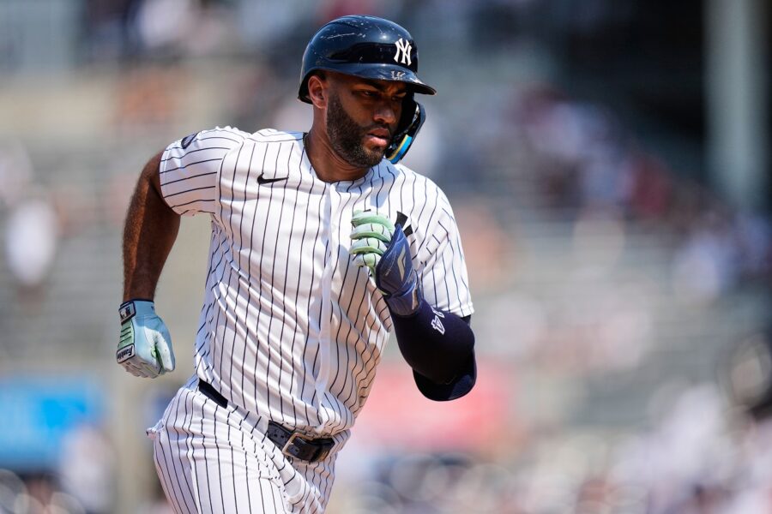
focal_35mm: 400
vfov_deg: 3.4
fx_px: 8577
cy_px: 257
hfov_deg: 5.2
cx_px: 386
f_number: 2.8
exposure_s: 1/6400
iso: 400
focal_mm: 400
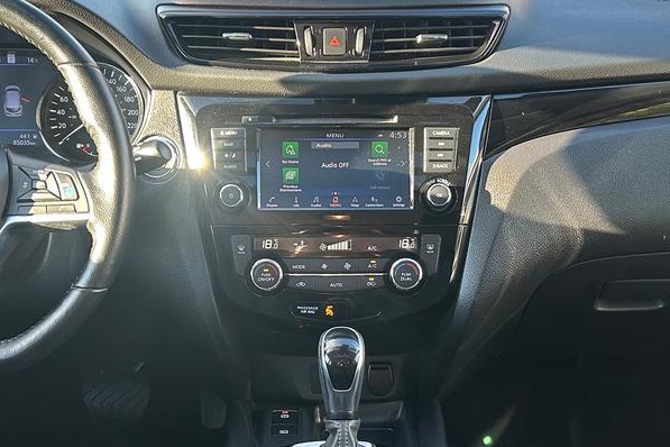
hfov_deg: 34.5
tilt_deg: -28.9
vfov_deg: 23.3
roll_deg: +0.1
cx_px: 348
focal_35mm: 58
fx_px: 1079
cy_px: 299
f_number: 1.5
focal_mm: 5.7
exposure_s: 1/121
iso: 80
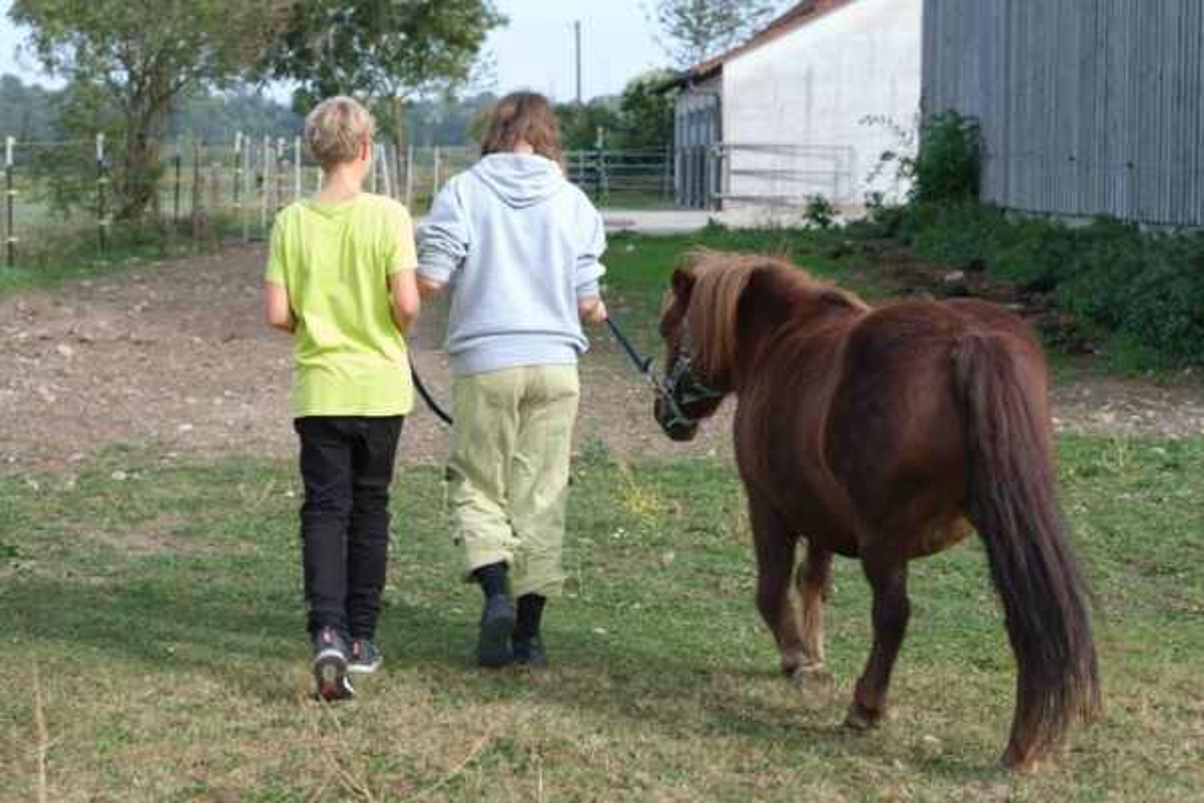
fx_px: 2809
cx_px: 602
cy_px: 402
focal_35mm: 84
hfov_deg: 24.2
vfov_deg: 16.3
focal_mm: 56
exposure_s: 1/180
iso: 80
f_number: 5
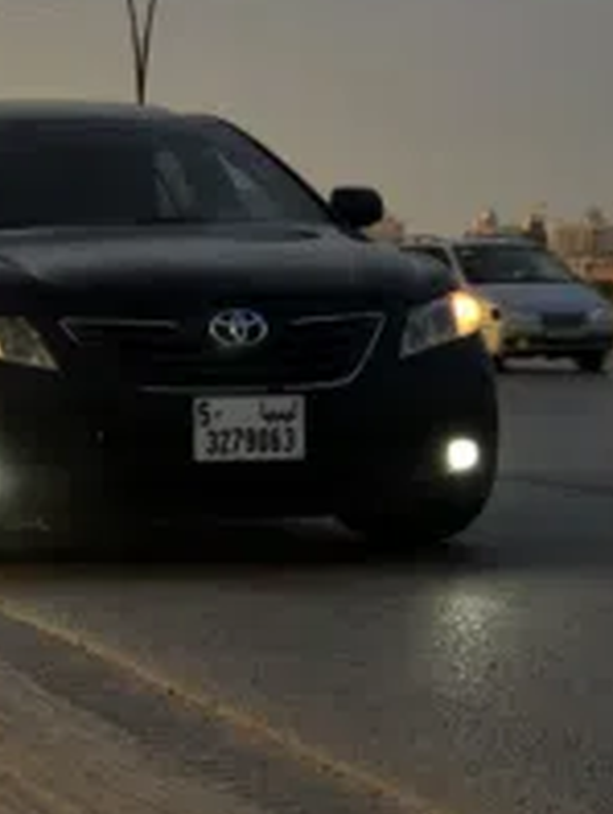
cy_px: 432
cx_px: 95
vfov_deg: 18.7
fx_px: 2474
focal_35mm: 105
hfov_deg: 14.0
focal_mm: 6
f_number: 2.4
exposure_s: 1/120
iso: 25
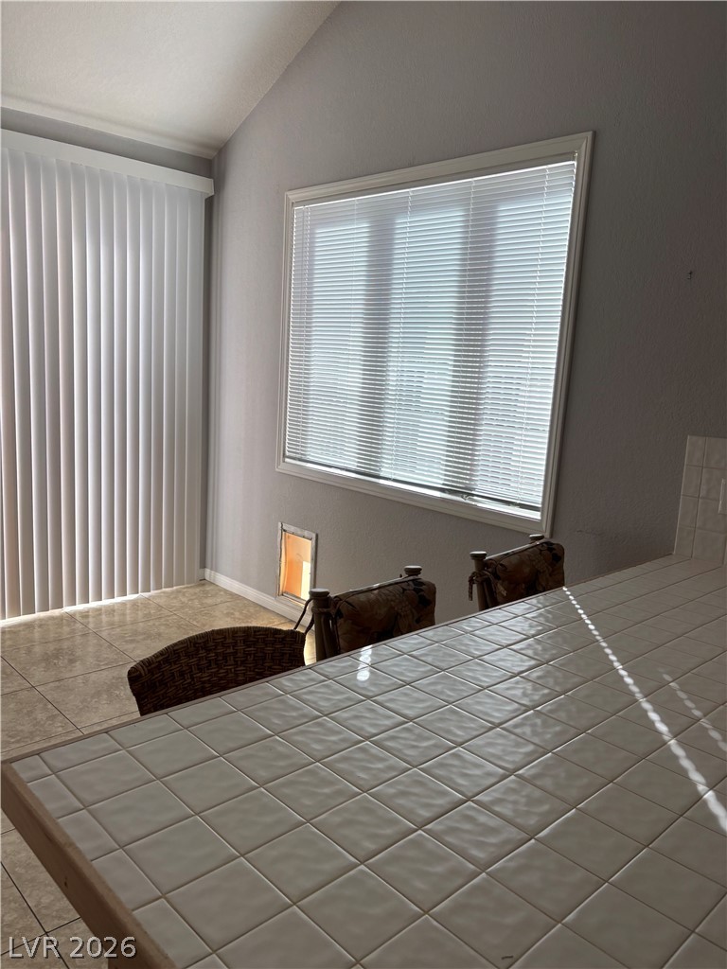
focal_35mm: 26
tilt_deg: -8.0
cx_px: 364
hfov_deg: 53.1
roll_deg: -2.7
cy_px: 484
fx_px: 728
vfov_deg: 67.3
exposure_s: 1/223
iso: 40
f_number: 1.6
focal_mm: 5.96
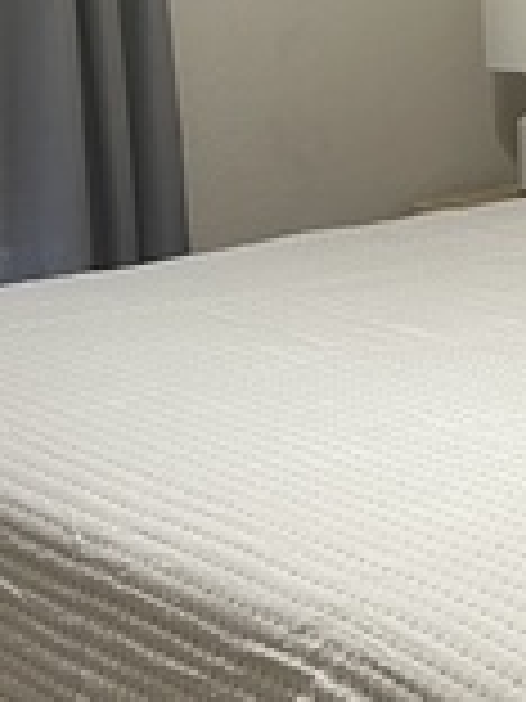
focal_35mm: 111
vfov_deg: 17.7
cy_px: 297
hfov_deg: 12.9
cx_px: 672
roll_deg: +0.6
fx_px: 2249
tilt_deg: -12.3
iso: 100
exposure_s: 1/60
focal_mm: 4.2
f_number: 1.6
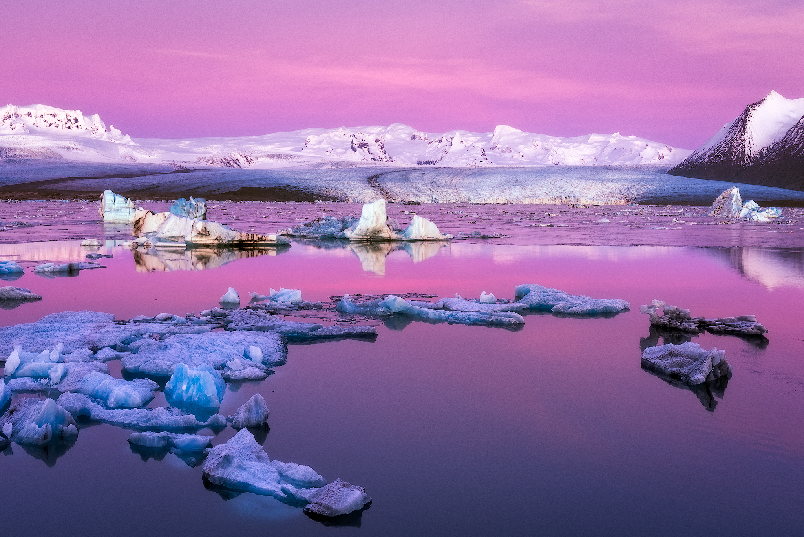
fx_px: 670
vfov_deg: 43.6
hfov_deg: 61.9
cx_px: 402
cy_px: 268
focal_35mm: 30
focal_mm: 30
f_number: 11
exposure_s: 1/4
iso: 64
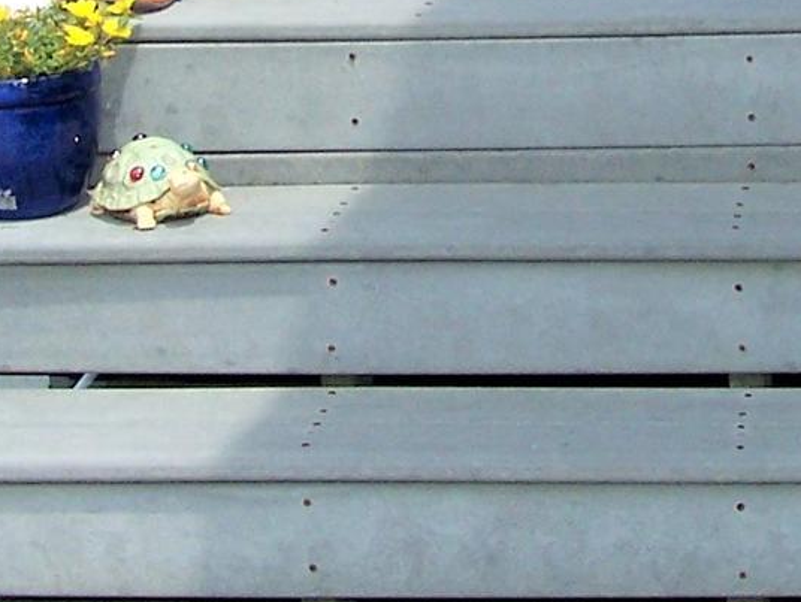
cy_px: -140
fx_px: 3358
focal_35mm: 145
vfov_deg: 10.1
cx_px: 660
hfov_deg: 13.5
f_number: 4
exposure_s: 1/750
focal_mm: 6.3
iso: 80
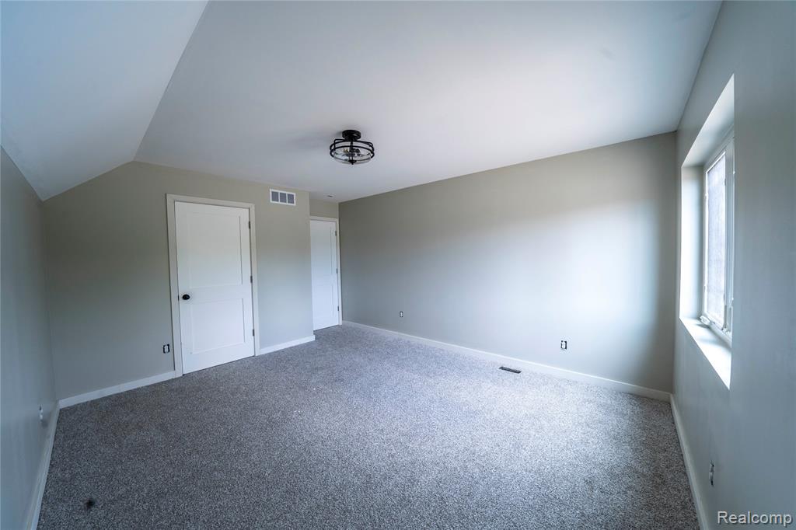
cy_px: 265
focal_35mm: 12
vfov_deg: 90.0
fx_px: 265
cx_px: 398
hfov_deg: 112.6
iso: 100
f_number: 7.1
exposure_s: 1/13
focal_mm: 12
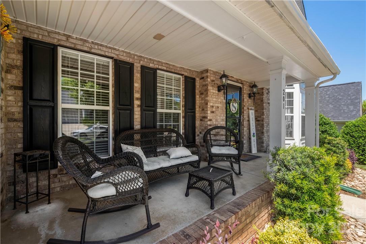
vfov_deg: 73.8
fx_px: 163
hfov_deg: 96.7
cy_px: 122
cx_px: 183
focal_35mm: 16
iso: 320
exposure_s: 1/4000
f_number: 6.3
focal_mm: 16
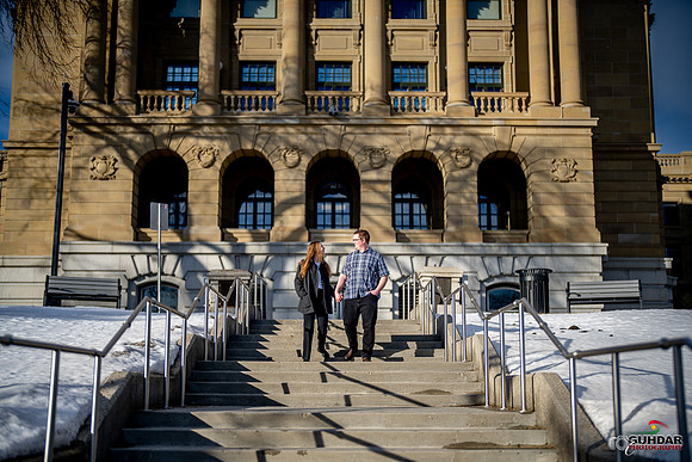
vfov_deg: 27.0
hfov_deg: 39.6
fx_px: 961
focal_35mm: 50
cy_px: 231
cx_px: 346
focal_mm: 50
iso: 100
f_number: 1.2
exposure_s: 1/6400
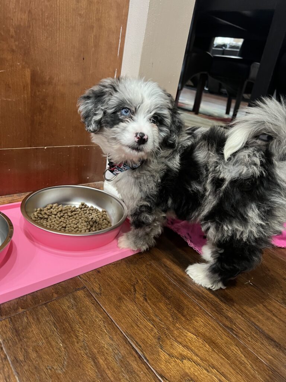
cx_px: 143
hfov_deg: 53.1
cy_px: 191
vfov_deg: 67.3
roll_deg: -9.6
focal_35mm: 26
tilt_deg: -22.9
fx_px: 286
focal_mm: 5.7
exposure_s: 1/40
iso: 500
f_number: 1.5
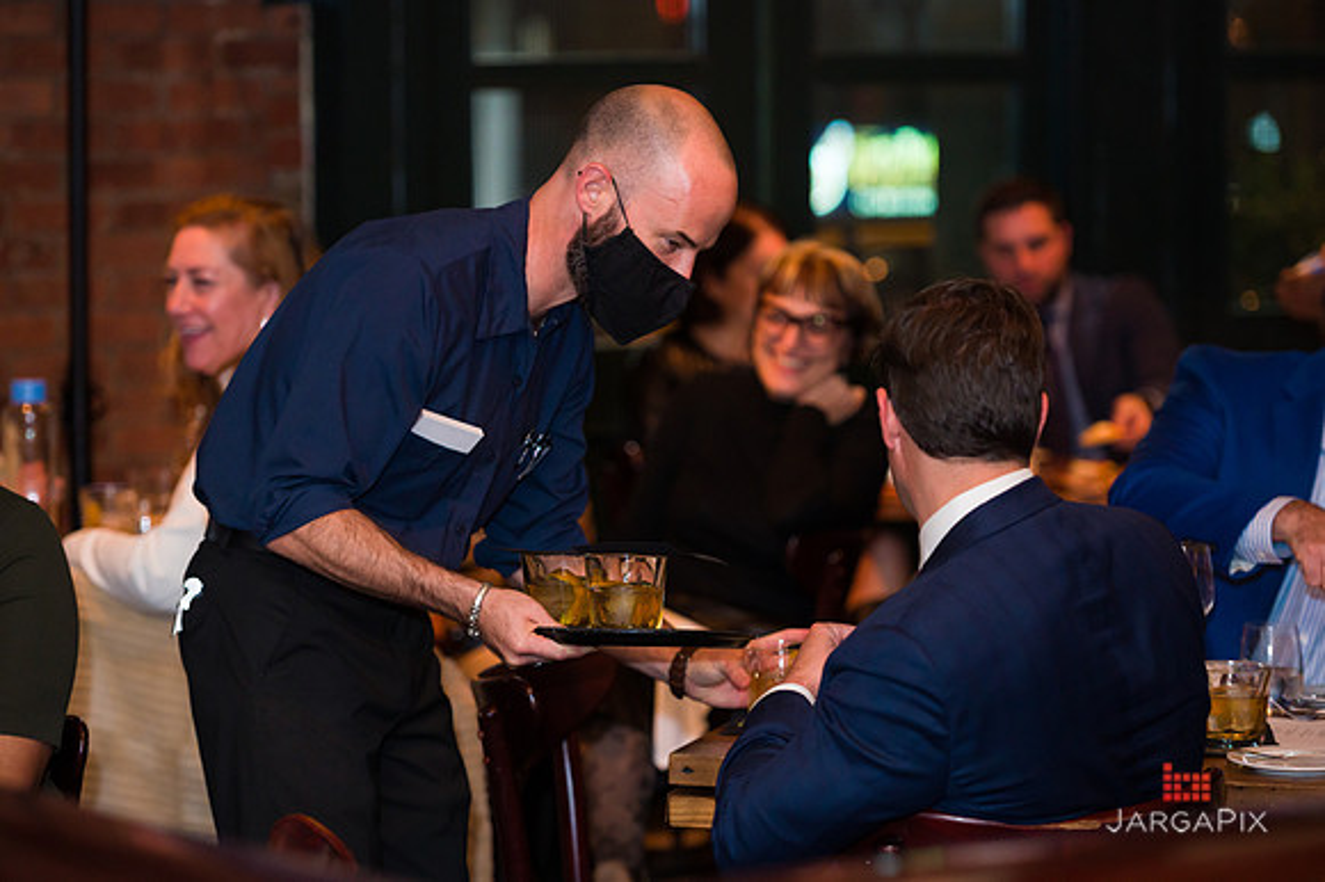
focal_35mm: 130
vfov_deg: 10.5
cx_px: 662
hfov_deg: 15.8
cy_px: 441
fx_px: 4782
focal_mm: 130
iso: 1600
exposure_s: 1/125
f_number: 3.2
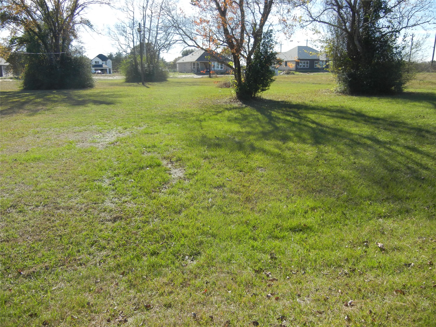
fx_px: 378
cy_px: 164
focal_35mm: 30
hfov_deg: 60.0
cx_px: 218
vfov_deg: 46.8
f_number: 7
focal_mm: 5.4
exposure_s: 1/246
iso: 160
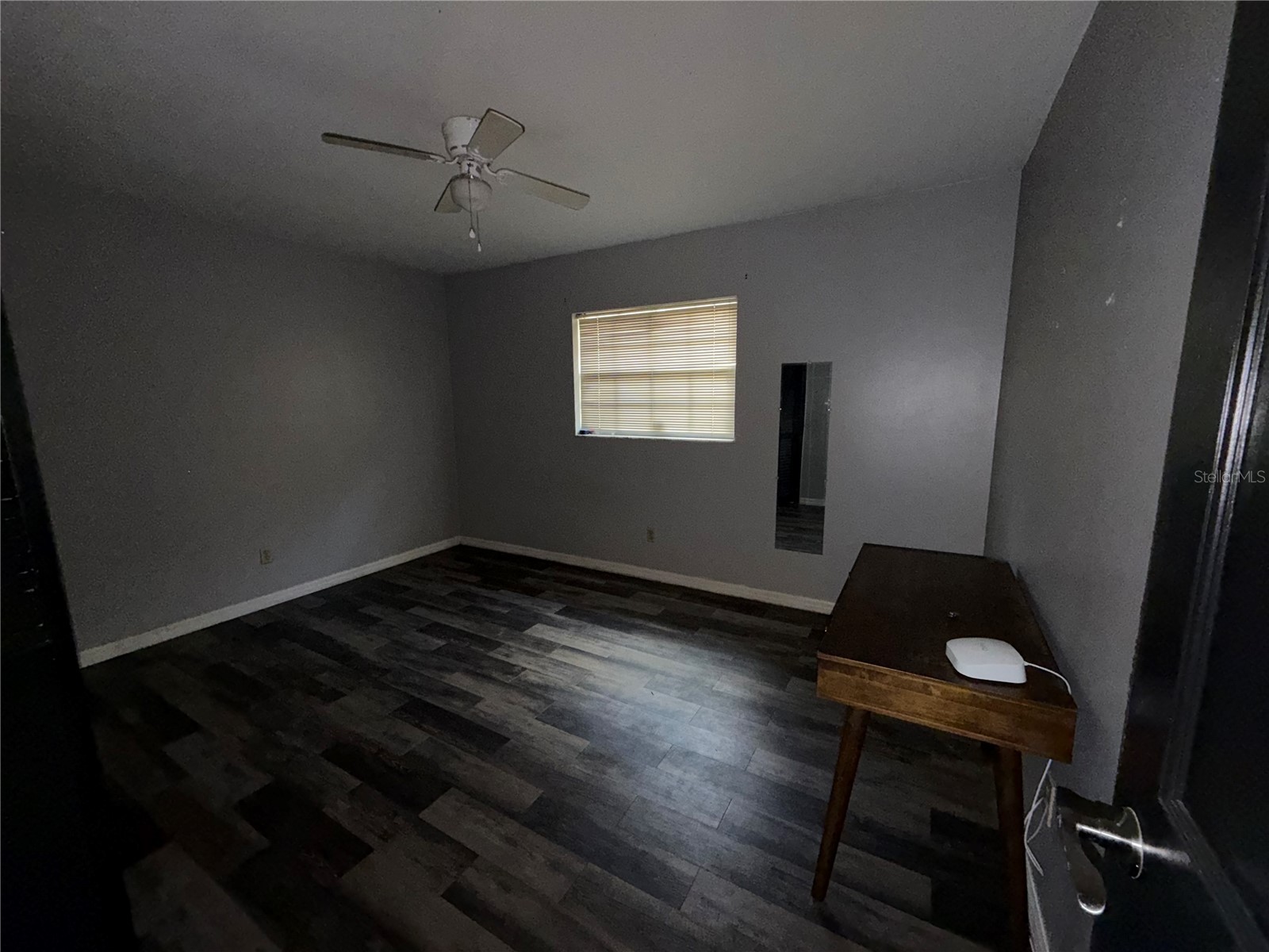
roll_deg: +0.5
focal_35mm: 14
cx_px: 634
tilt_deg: -9.2
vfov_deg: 85.7
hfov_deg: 102.1
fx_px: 513
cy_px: 476
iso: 200
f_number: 2.2
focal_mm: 2.22
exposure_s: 1/31
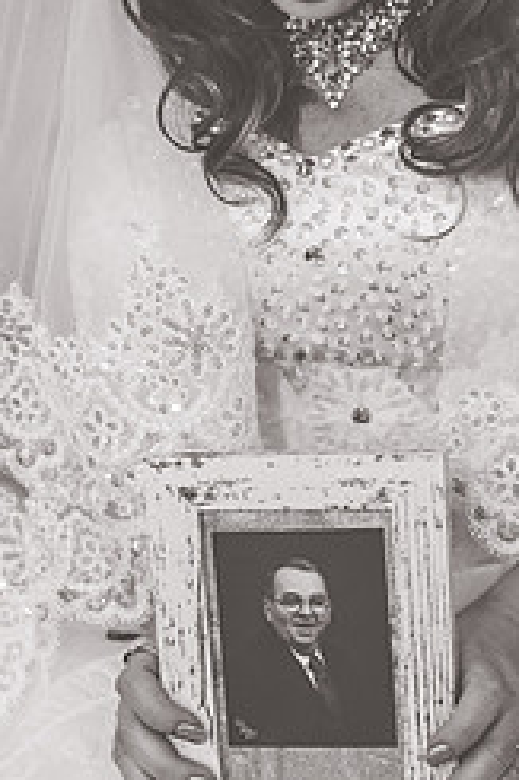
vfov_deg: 22.1
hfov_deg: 14.8
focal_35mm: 92
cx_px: 325
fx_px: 1992
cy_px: 525
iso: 800
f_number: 2.5
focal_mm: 50
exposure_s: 1/640
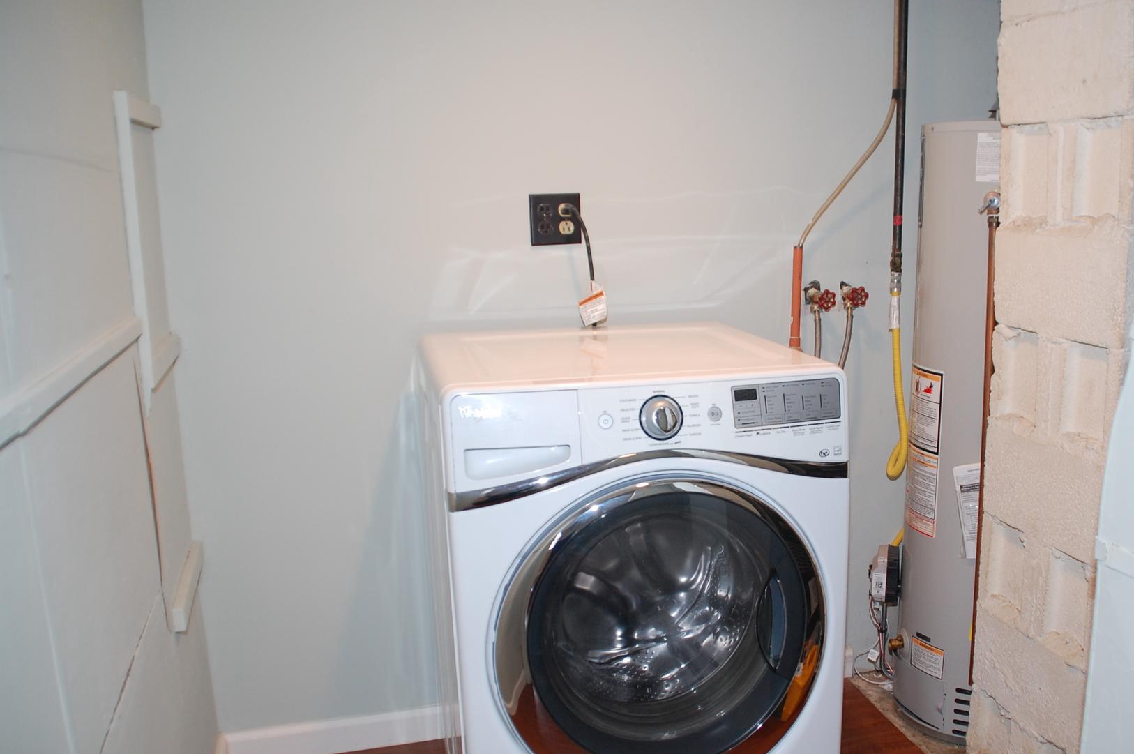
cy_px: 421
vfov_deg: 38.8
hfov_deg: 55.4
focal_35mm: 34
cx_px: 681
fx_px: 1070
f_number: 4
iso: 400
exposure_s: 1/60
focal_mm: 18
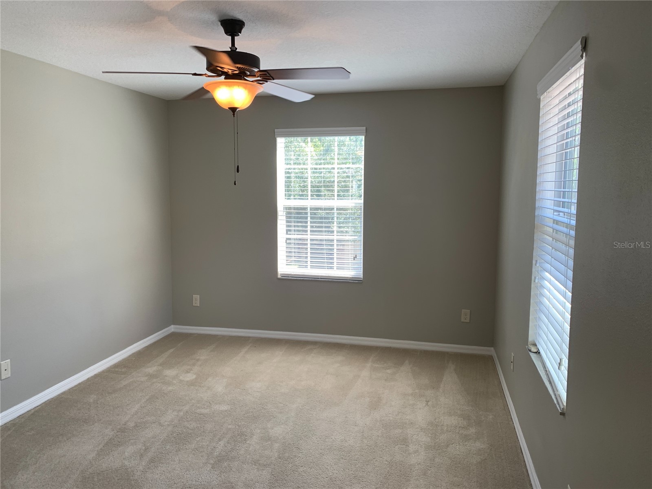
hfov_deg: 67.3
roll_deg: +0.2
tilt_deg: -6.2
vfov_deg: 53.1
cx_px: 326
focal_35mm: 26
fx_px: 490
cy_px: 244
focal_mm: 4.25
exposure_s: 1/120
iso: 40
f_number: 1.8
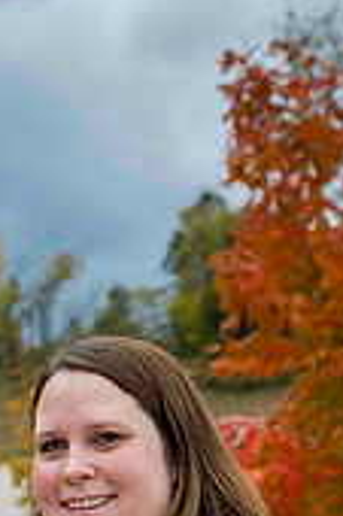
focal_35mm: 172
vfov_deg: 11.7
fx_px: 2463
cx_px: -58
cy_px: 647
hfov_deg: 7.9
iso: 400
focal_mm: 65
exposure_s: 1/640
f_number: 6.3
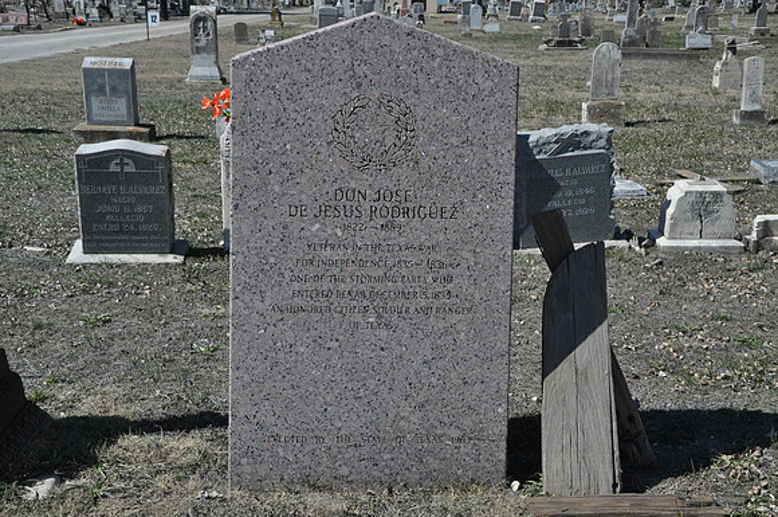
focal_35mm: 51
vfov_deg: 26.4
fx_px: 1101
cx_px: 389
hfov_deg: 38.9
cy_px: 258
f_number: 13
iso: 800
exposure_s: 1/640
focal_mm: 34
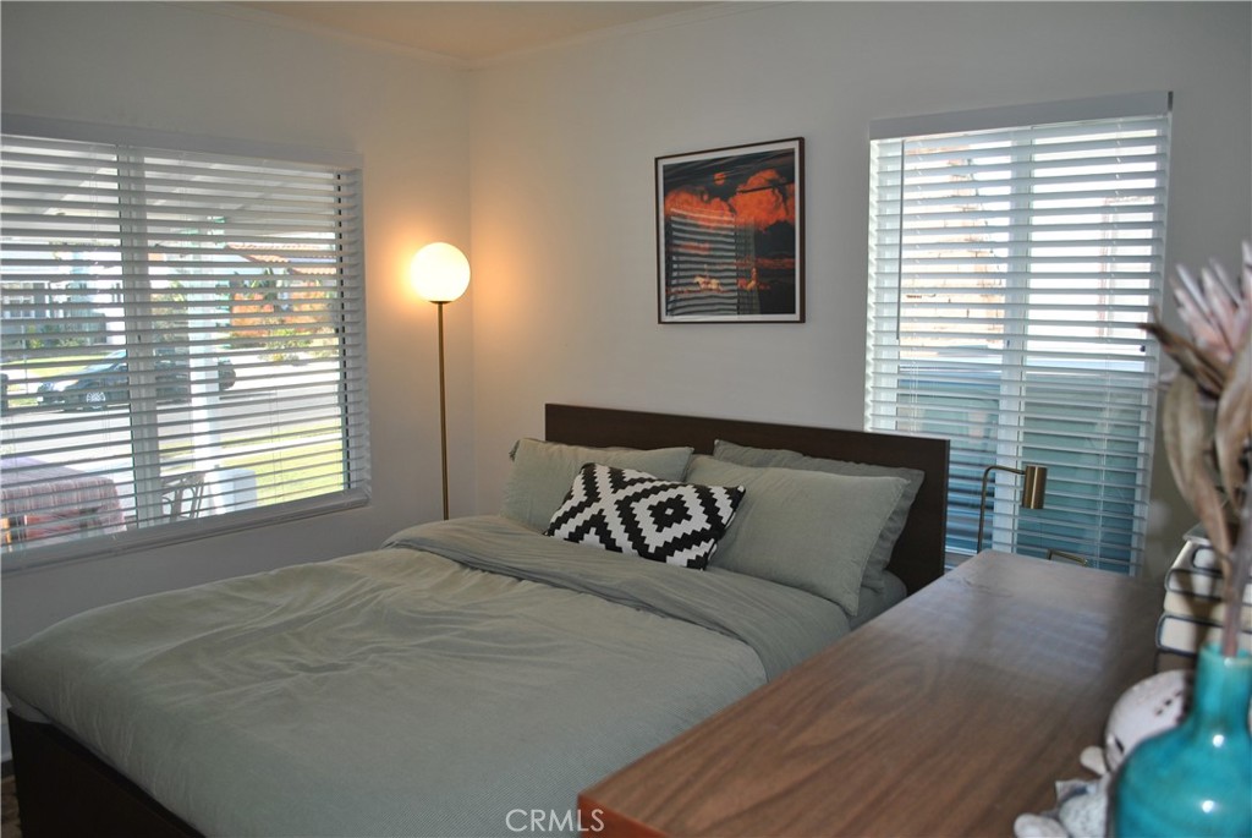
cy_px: 419
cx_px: 626
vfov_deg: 48.0
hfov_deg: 67.3
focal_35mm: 27
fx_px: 940
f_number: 3.5
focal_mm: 18
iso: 140
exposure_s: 1/125
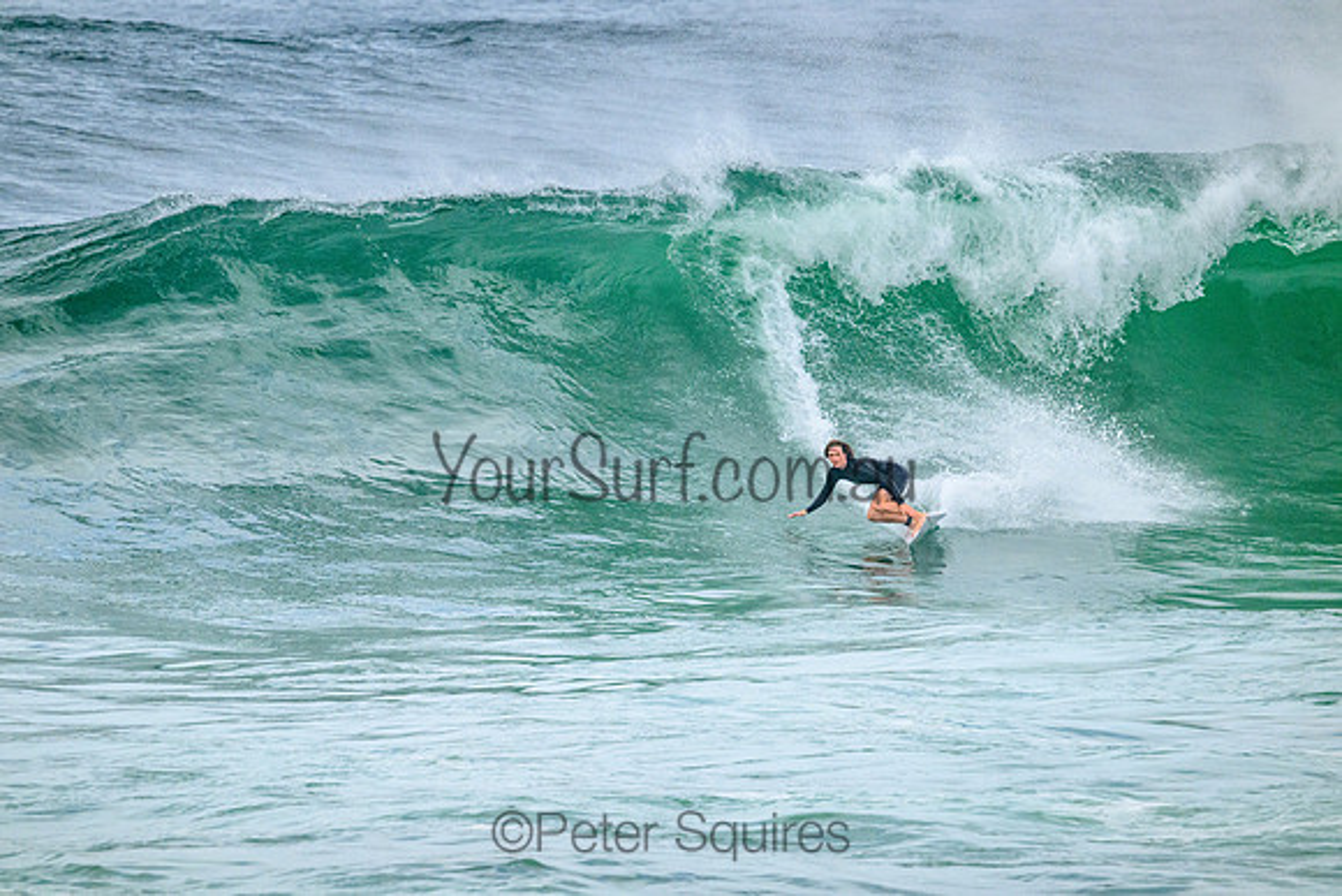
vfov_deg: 2.7
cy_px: 448
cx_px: 671
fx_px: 19015
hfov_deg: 4.0
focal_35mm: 510
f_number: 10
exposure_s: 1/2500
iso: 2000
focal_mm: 510
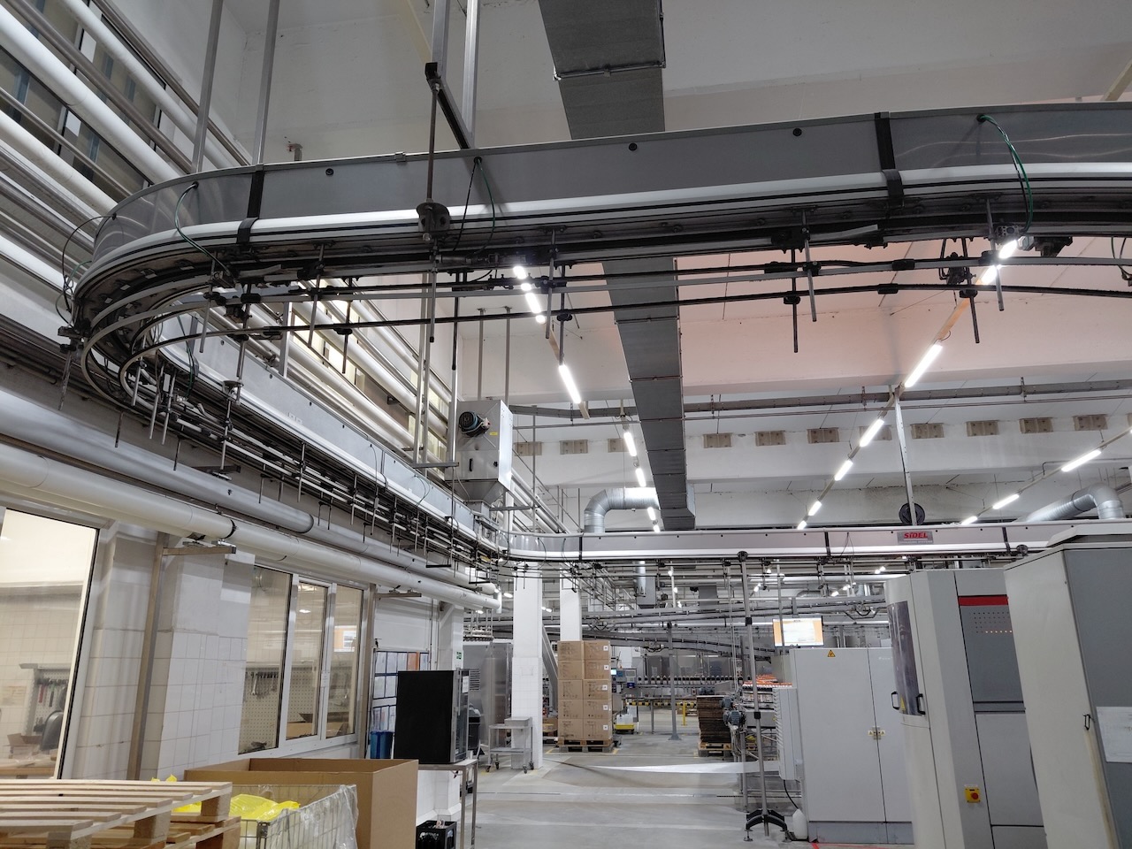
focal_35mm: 25
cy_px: 424
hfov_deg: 69.4
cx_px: 566
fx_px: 818
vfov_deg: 54.9
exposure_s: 1/100
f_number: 1.8
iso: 160
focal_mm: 4.69
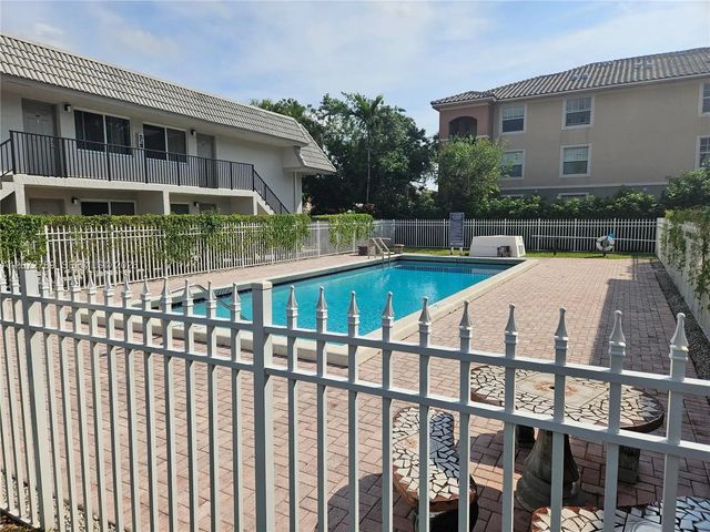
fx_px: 472
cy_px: 266
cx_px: 355
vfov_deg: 58.9
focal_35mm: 23
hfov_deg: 73.9
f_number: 1.8
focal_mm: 5.4
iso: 25
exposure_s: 1/3354
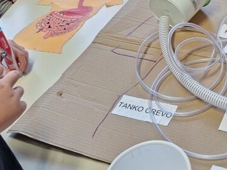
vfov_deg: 22.0
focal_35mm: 64
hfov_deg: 27.7
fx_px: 420
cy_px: -5
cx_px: 249
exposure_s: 1/100
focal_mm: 5.54
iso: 200
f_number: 1.8
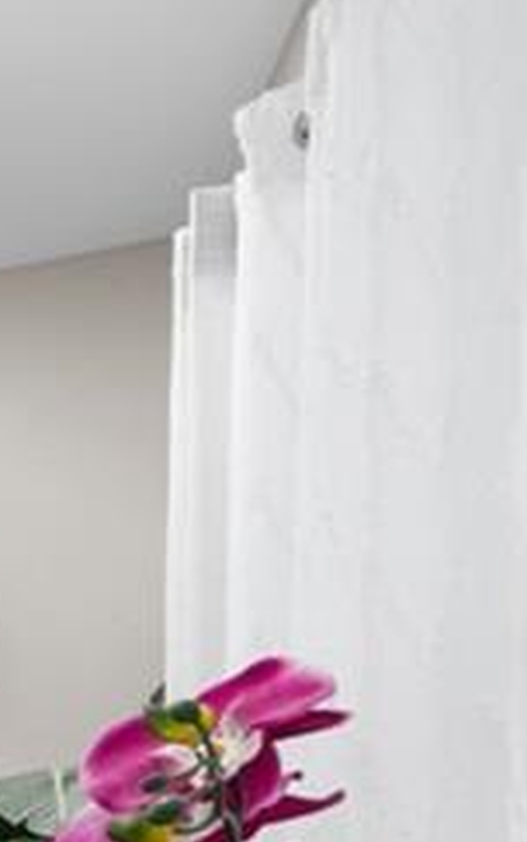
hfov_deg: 7.2
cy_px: 1426
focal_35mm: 94
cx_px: -1831
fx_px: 2159
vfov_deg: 18.3
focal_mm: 14
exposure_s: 2
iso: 200
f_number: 8
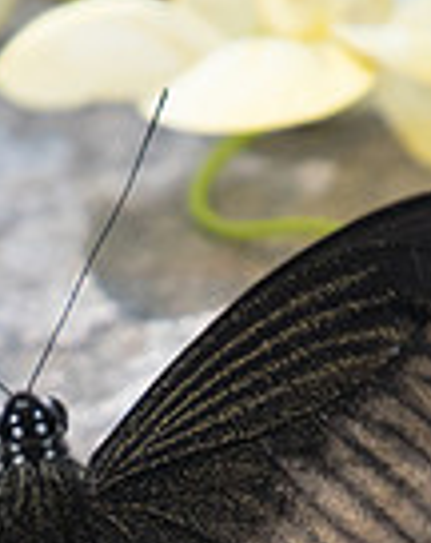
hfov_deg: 0.6
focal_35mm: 2408
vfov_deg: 0.8
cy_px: 763
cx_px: 120
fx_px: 38569
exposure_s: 1/500
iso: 1000
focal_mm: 400
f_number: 6.3
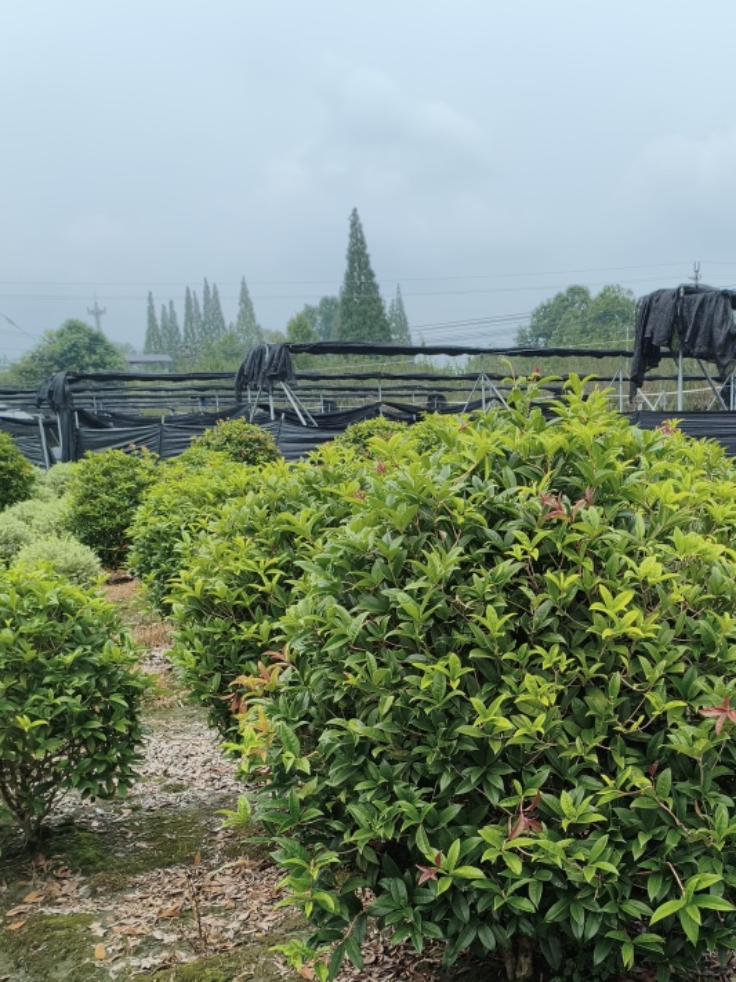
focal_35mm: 39
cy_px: 711
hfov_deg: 36.3
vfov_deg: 46.5
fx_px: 1106
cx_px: 515
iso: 80
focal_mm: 4.94
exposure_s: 1/3880
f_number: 1.5
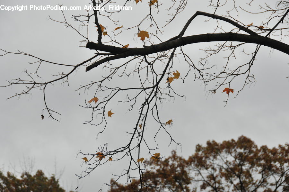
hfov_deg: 17.1
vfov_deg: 11.4
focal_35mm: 120
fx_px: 962
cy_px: 96
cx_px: 144
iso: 250
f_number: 7.1
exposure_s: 1/800
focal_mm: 80
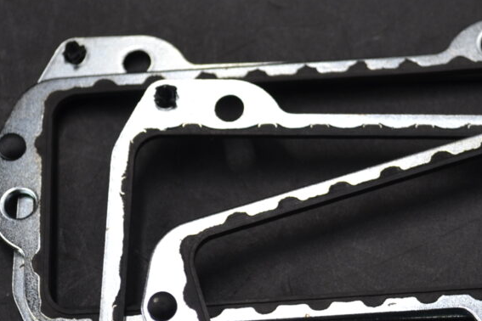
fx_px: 1700
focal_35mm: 127
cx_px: 399
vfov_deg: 10.8
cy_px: 234
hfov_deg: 16.0
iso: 250
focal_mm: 40
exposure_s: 1/125
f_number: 5.6
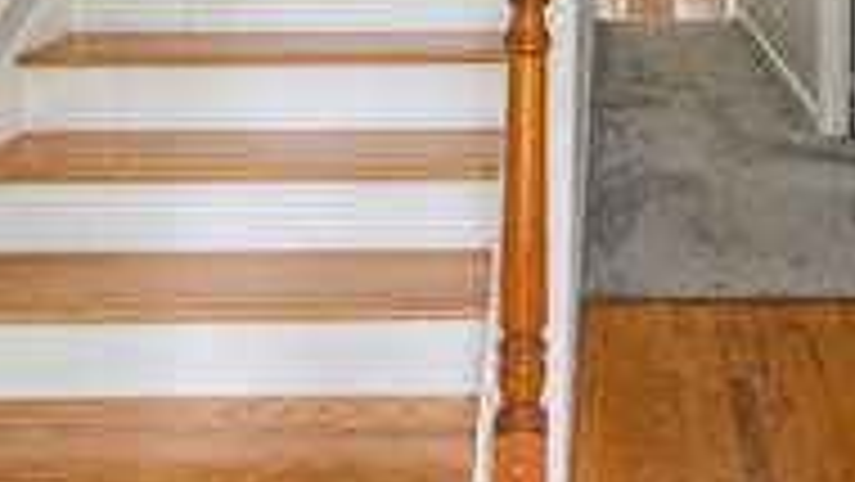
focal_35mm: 45
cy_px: -144
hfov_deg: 43.9
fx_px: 1020
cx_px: 644
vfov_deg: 23.5
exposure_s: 1/80
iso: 250
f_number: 8
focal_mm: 17
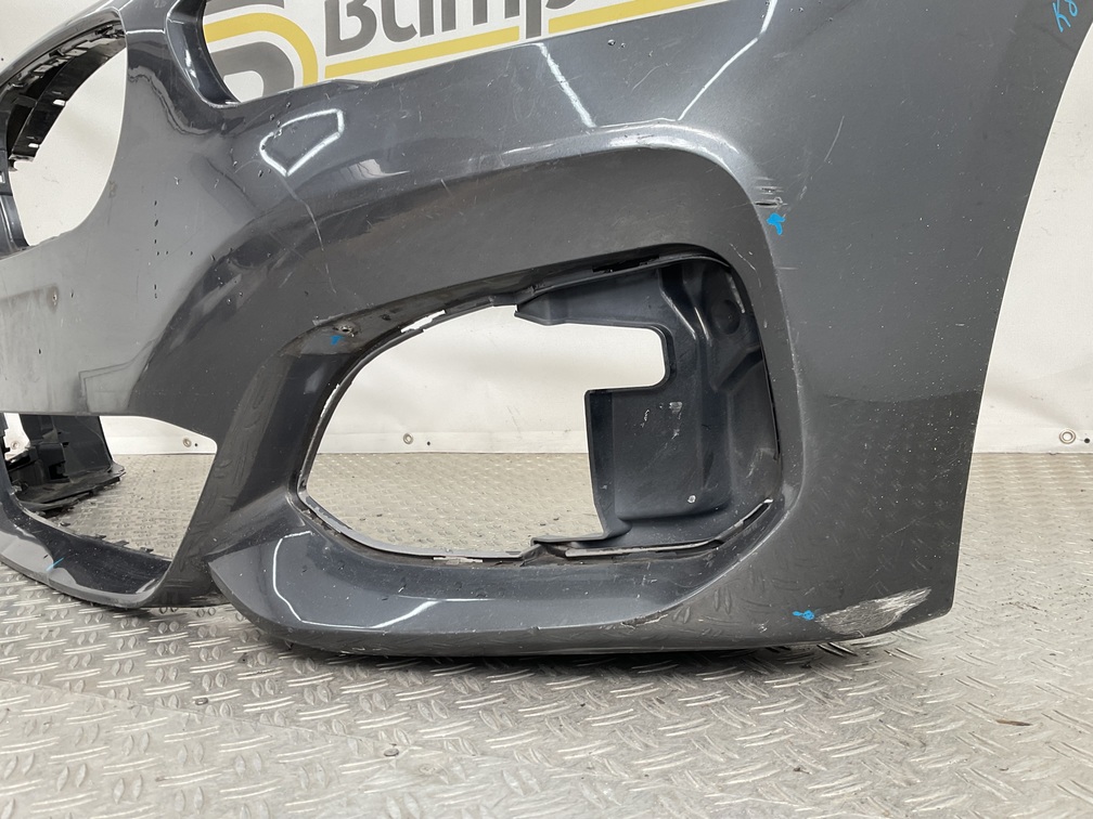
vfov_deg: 48.2
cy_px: 410
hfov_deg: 61.7
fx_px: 916
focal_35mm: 29
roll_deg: +2.0
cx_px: 546
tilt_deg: -4.1
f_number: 1.8
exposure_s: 1/120
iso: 32
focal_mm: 3
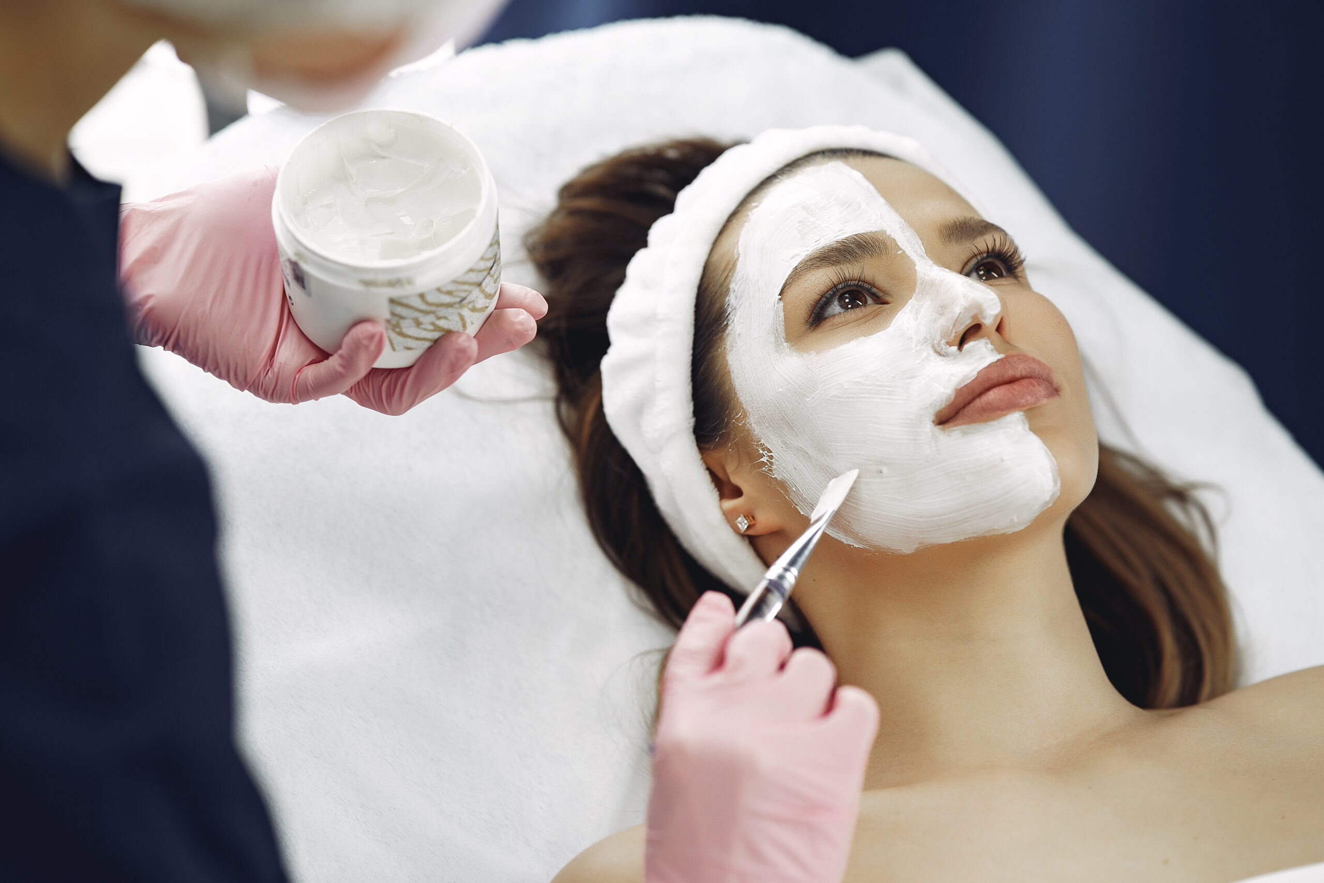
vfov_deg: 16.1
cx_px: 662
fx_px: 3126
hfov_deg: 23.9
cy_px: 442
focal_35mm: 85
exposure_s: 1/250
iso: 200
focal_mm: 85
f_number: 2.2
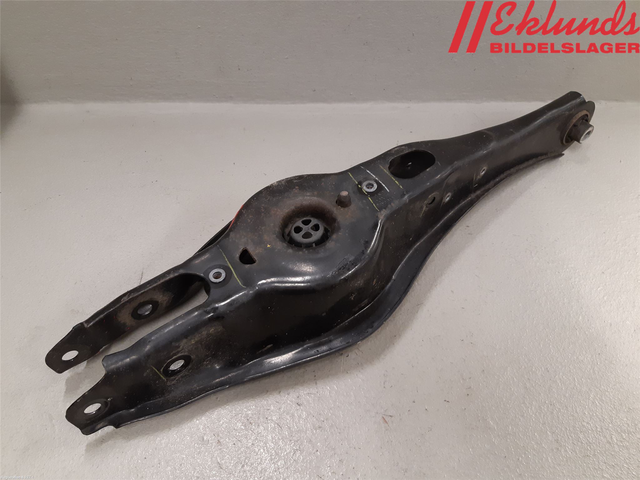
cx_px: 320
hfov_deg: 67.3
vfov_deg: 53.1
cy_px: 240
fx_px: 481
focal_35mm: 26
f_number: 1.7
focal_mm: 3.93
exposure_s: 1/50
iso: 125
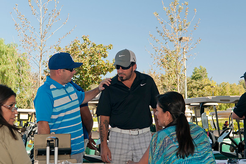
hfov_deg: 30.6
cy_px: 82
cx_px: 123
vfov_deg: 20.6
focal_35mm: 66
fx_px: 450
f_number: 5.6
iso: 200
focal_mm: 44
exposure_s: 1/125
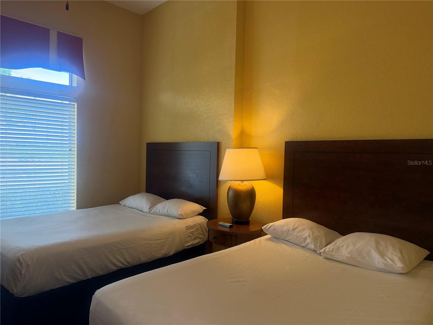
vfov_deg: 56.8
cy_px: 162
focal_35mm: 24
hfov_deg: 71.6
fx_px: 300
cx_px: 216
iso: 250
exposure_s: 1/120
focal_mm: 6.76
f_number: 1.78
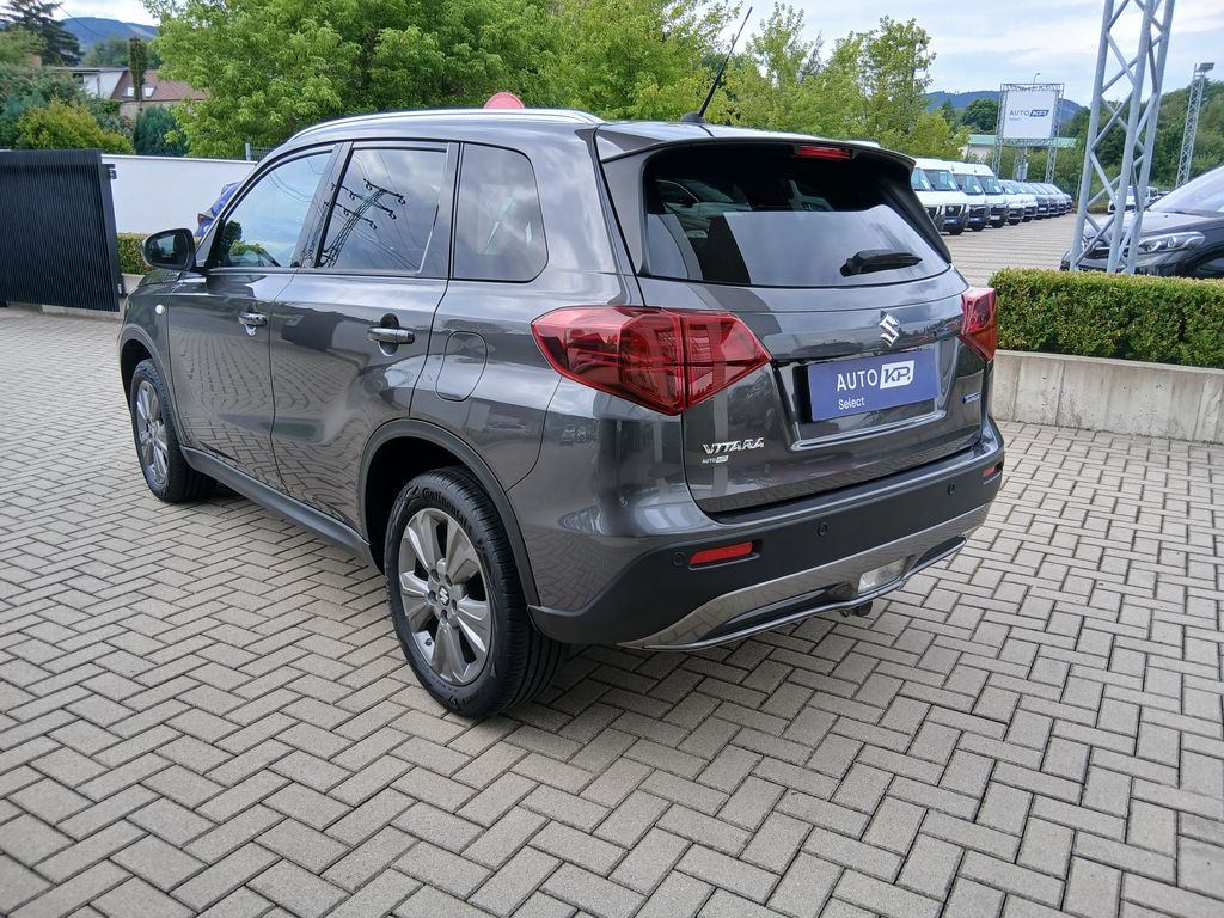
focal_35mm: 26
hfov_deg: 67.3
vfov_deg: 53.1
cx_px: 612
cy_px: 459
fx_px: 919
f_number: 1.8
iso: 20
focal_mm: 3.98
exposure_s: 1/189
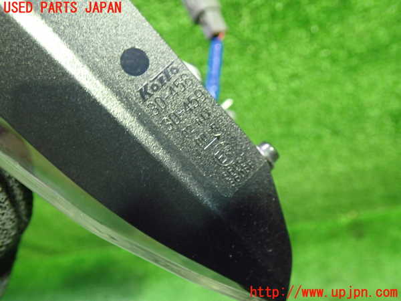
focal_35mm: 30
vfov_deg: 46.8
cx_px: 200
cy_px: 150
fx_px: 348
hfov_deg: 60.0
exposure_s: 1/30
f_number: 2.3
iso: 500
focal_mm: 5.4
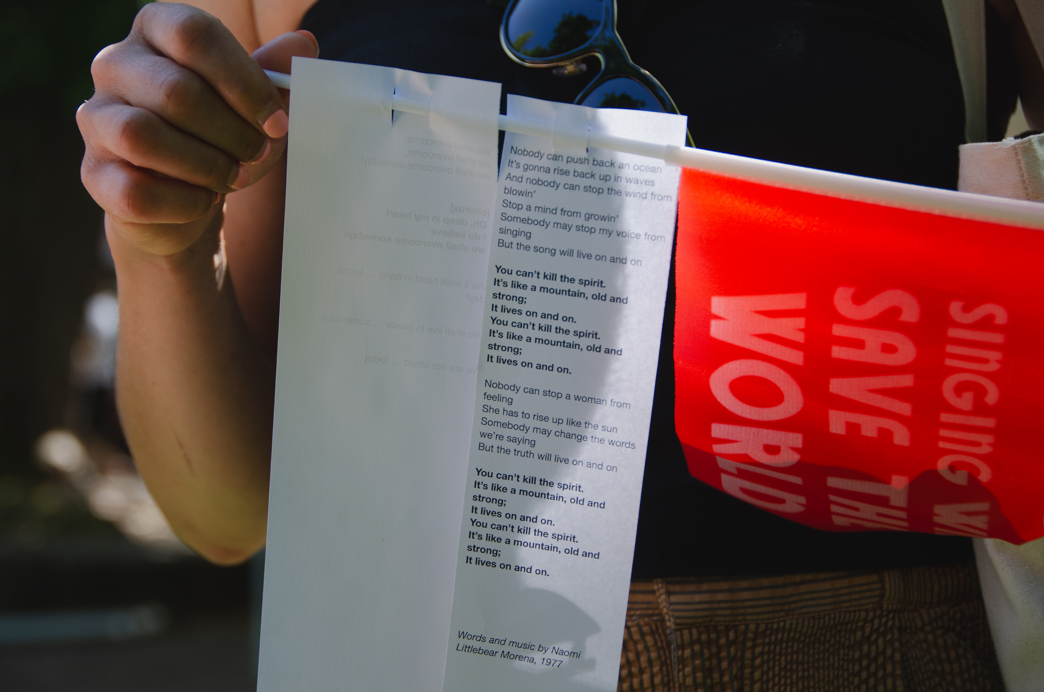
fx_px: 2822
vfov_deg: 14.0
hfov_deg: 21.0
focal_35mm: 98
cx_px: 522
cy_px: 346
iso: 250
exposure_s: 1/200
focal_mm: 65
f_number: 5
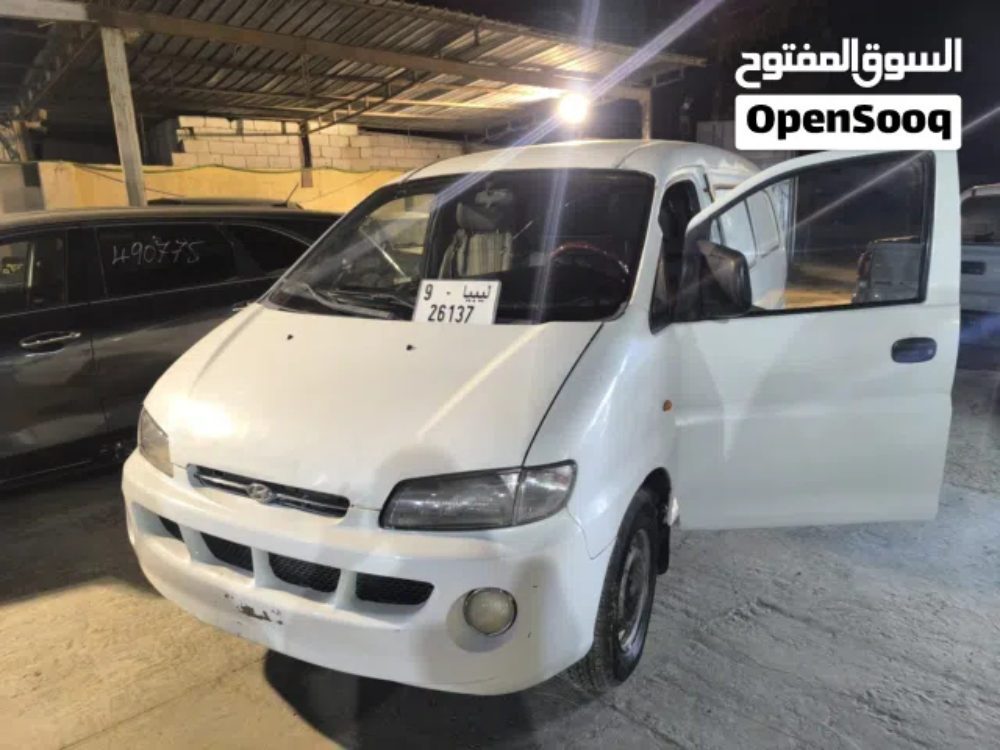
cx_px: 500
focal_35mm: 23
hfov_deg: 73.9
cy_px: 375
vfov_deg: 58.9
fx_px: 664
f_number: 1.65
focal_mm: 6.14
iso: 800
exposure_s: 1/50
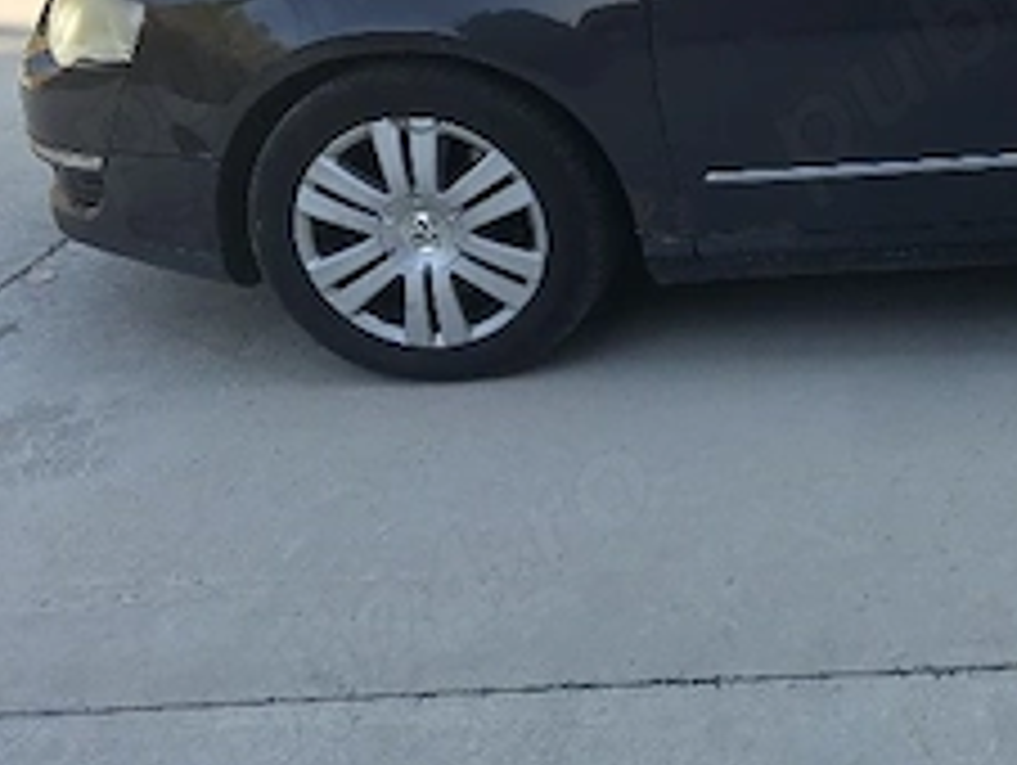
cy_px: -18
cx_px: 1238
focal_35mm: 61
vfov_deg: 23.0
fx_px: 1794
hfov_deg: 27.6
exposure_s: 1/164
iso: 12
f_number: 1.7
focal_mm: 6.3
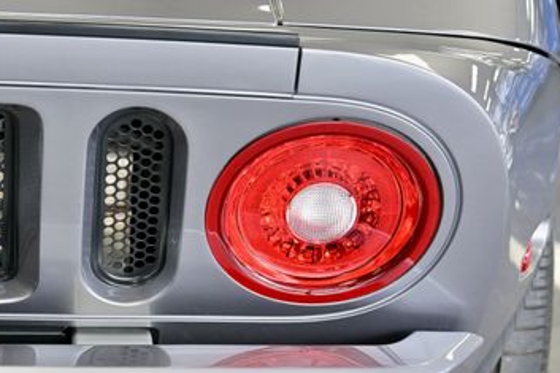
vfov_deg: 11.6
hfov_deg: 17.2
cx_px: 133
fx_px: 1835
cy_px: 287
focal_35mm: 118
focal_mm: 65
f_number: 4.5
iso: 1250
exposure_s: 1/320
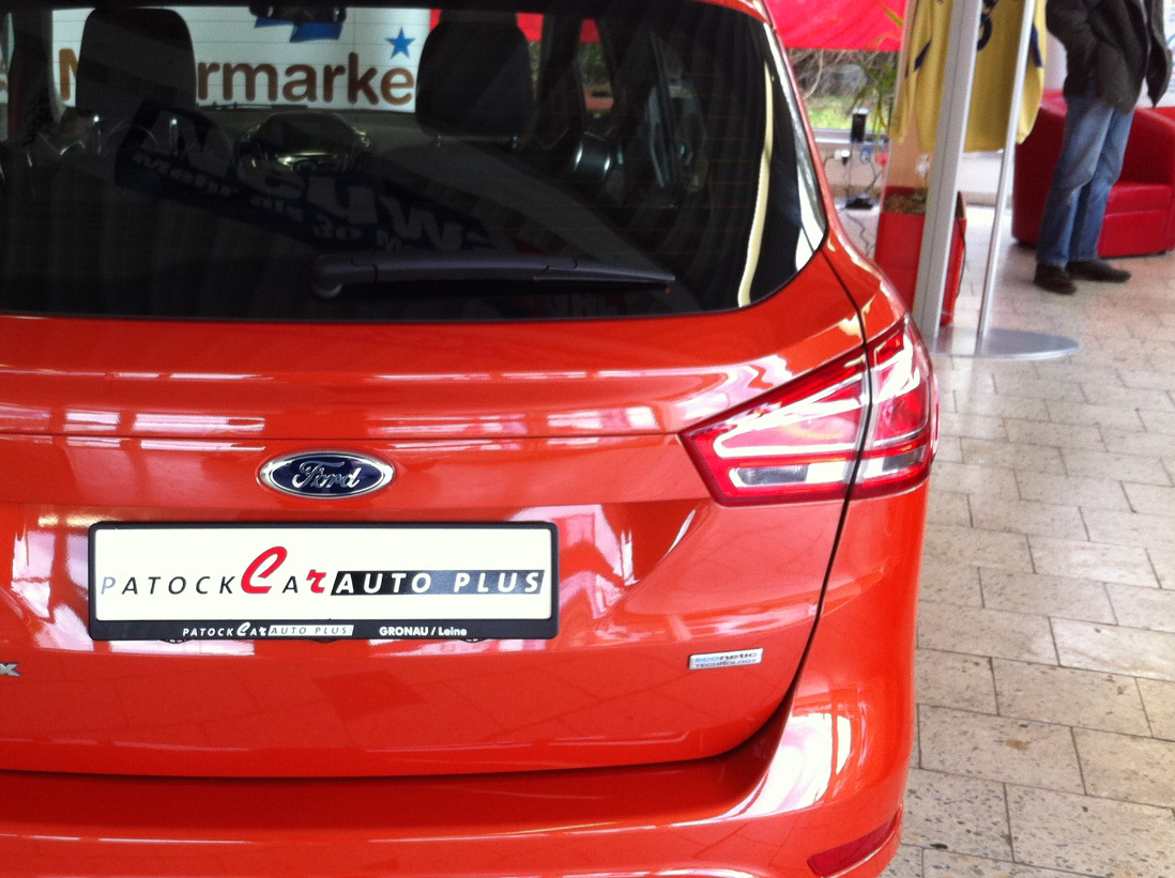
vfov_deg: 28.5
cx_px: 345
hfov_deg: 36.9
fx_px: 1729
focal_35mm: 51
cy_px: 443
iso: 80
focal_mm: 3.85
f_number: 2.8
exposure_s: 1/17
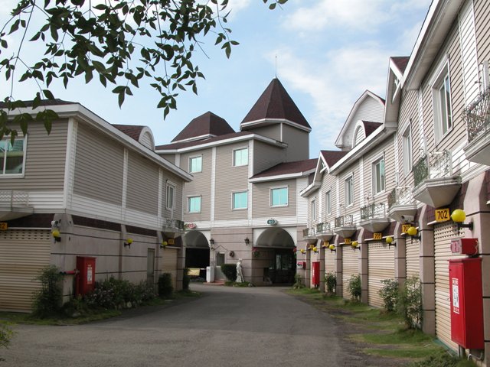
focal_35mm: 34
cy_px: 184
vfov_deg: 41.8
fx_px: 481
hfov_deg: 54.0
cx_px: 245
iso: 100
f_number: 6.3
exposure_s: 1/333
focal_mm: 8.9
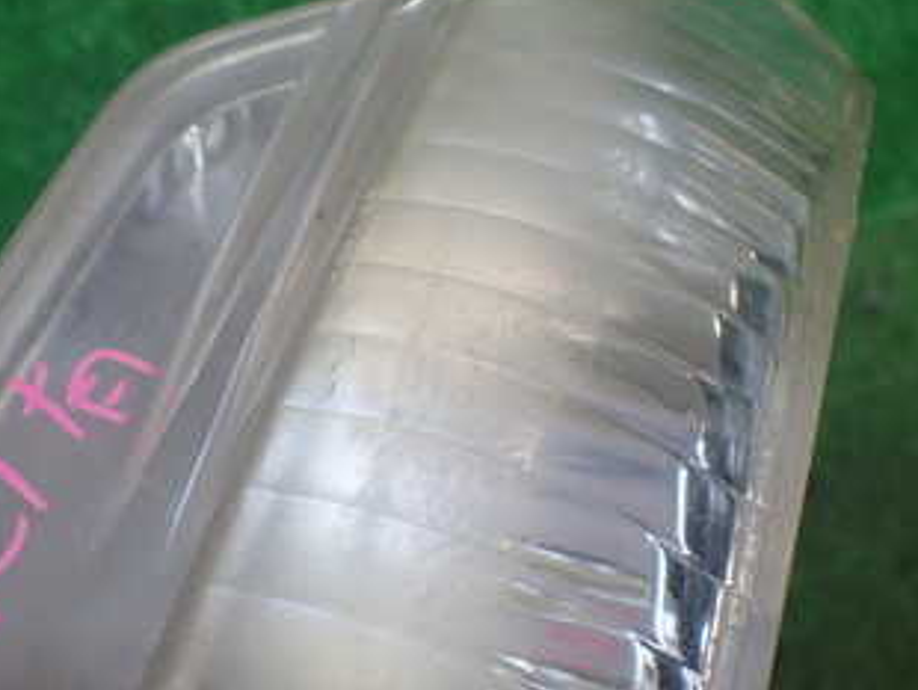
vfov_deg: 24.9
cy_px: 530
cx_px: 296
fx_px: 1539
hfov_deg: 32.9
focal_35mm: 58
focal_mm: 5.4
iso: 125
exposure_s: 1/125
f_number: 2.3
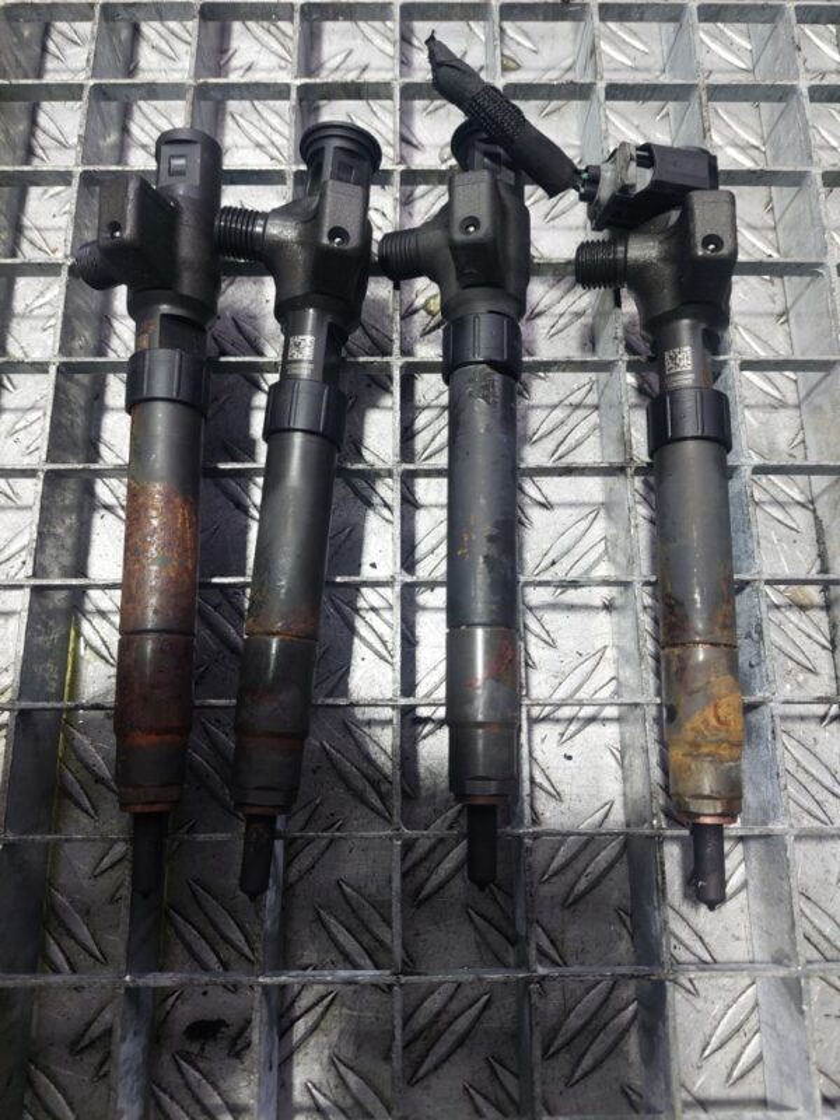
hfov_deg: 54.9
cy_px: 560
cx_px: 420
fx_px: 809
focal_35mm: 25
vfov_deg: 69.4
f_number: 1.8
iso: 125
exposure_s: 1/50
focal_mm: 5.23
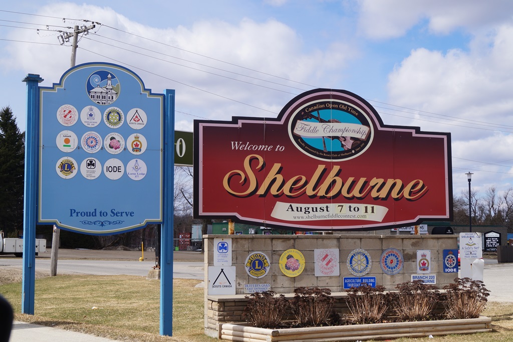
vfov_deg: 22.6
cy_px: 171
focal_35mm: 60
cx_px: 256
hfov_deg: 33.4
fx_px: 855
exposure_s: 1/160
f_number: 11
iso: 100
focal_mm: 40
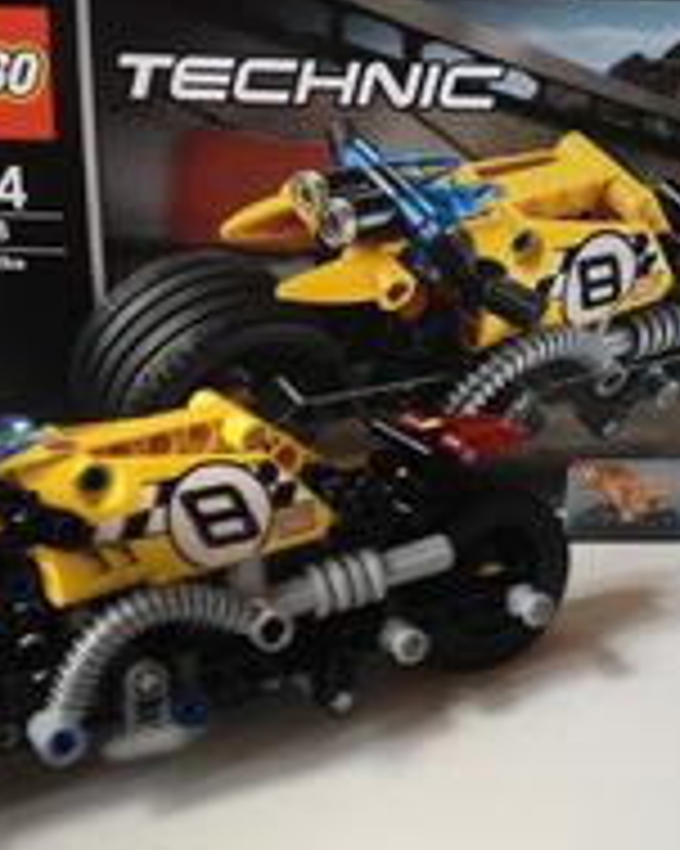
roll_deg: -1.2
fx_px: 1637
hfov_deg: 23.2
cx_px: 513
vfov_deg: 29.1
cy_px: 522
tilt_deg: -19.6
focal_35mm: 65
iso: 160
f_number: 2.4
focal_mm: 4.28
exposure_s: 1/20
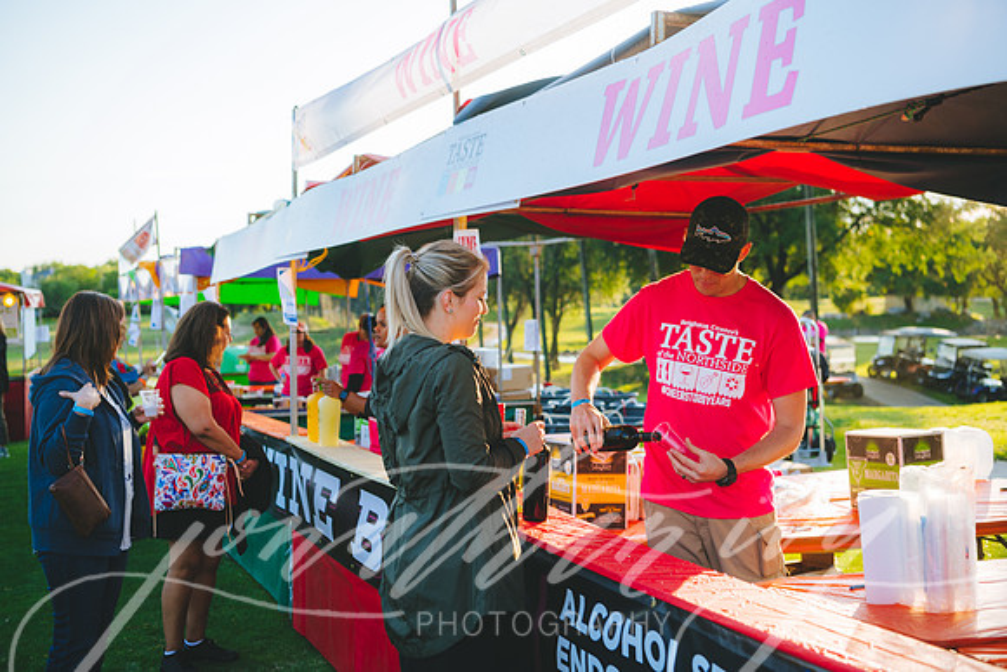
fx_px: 1259
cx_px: 504
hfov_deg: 43.6
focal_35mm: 45
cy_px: 336
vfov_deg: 29.9
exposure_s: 1/160
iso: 64
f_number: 3.5
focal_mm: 45
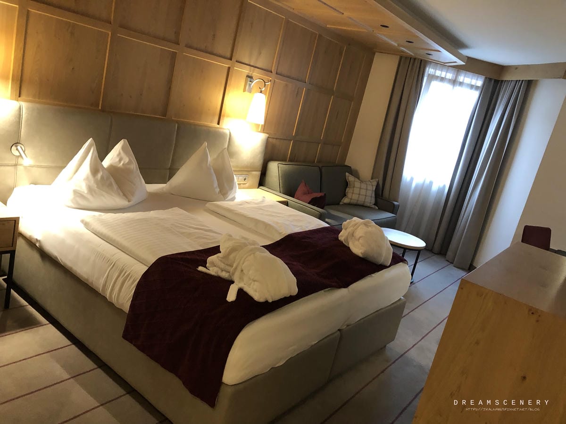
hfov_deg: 63.4
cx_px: 283
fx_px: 458
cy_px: 212
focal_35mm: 28
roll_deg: -14.8
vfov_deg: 49.7
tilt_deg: -16.3
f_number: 1.8
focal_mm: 3.99
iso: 100
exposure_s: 1/13
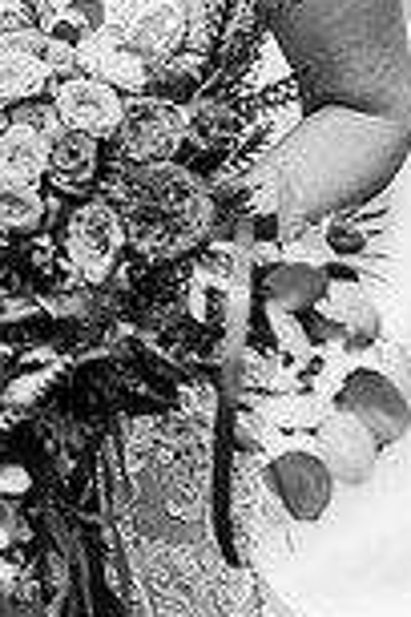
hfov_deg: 12.9
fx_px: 1764
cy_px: -210
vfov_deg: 18.3
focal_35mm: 103
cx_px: -123
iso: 100
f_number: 2.8
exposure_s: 1/1000
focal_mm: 35
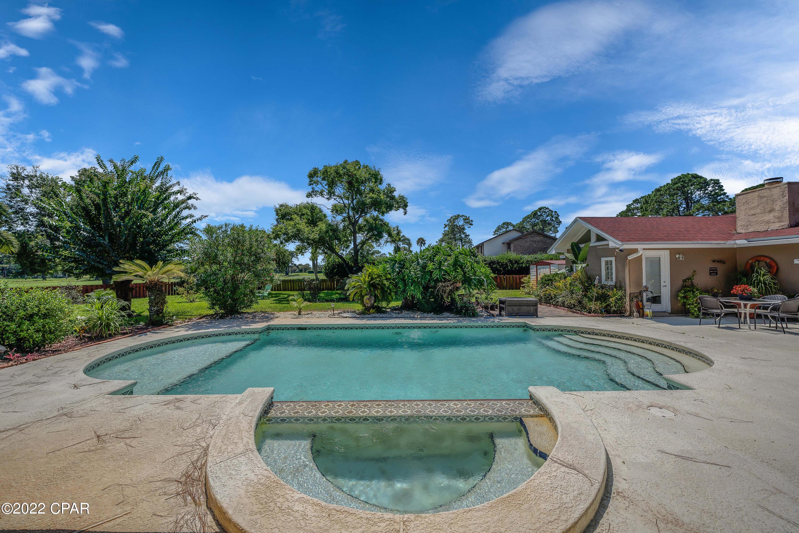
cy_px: 266
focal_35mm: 12
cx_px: 400
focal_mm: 12
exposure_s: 1/2500
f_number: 5.6
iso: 100
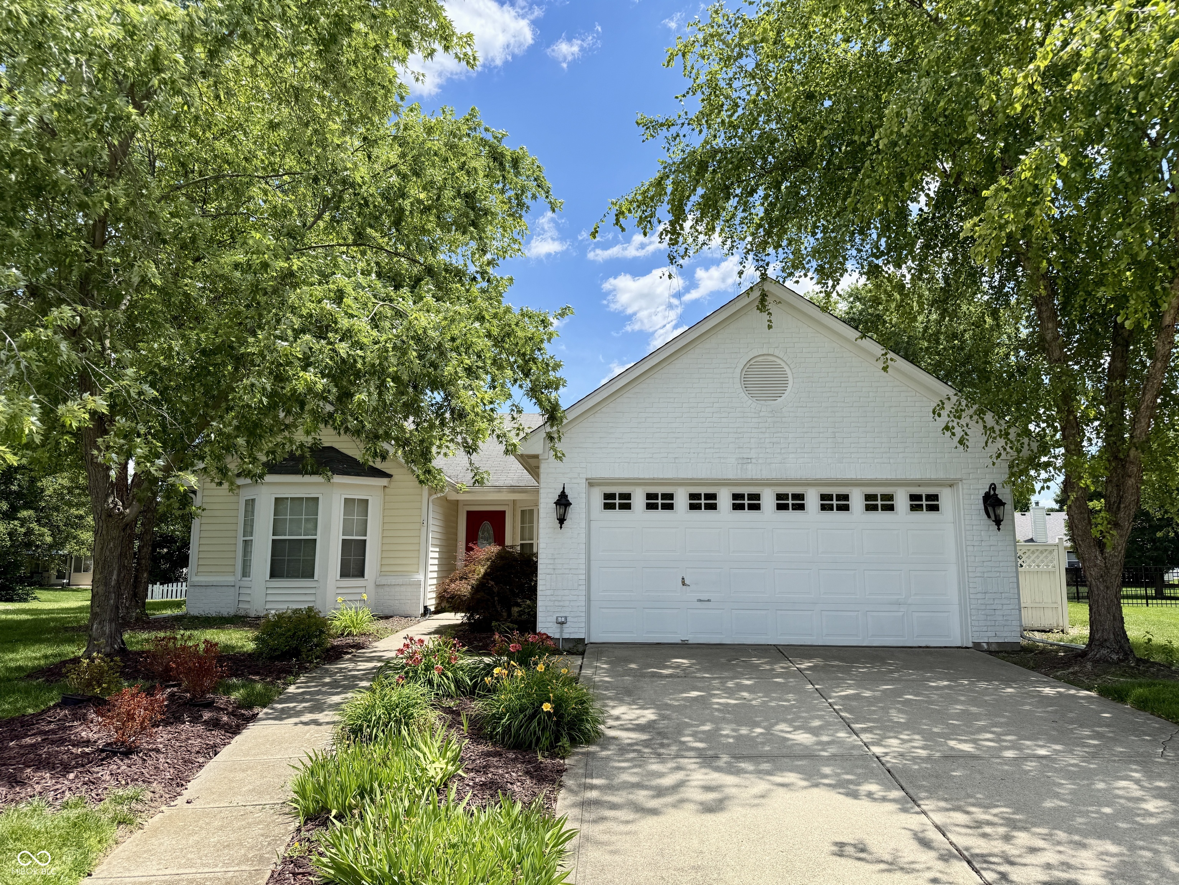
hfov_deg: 71.6
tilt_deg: +8.9
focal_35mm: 24
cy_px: 442
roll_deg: -0.4
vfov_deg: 56.8
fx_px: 817
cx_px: 590
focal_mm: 6.76
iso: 80
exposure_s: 1/3279
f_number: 1.78
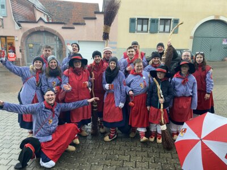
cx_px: 114
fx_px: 170
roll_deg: -1.8
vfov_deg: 53.1
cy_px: 85
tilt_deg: -11.2
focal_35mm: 26
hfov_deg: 67.3
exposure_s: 1/61
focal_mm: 4.25
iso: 125
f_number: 1.8
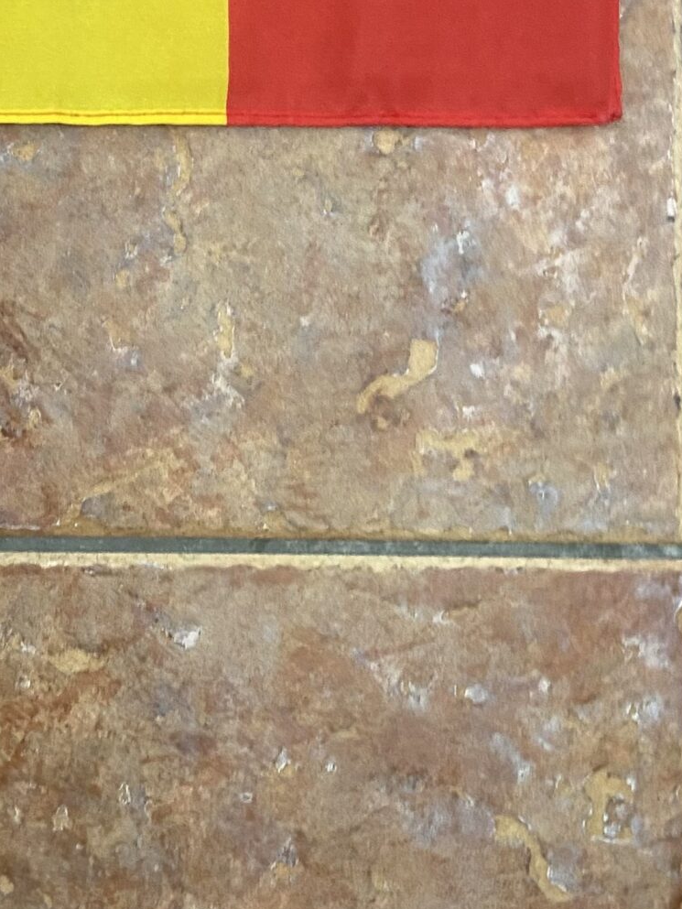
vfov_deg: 28.3
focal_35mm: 67
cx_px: -16
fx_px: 1760
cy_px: 160
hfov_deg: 21.1
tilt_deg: -88.3
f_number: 1.8
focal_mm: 4.25
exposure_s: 1/60
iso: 200
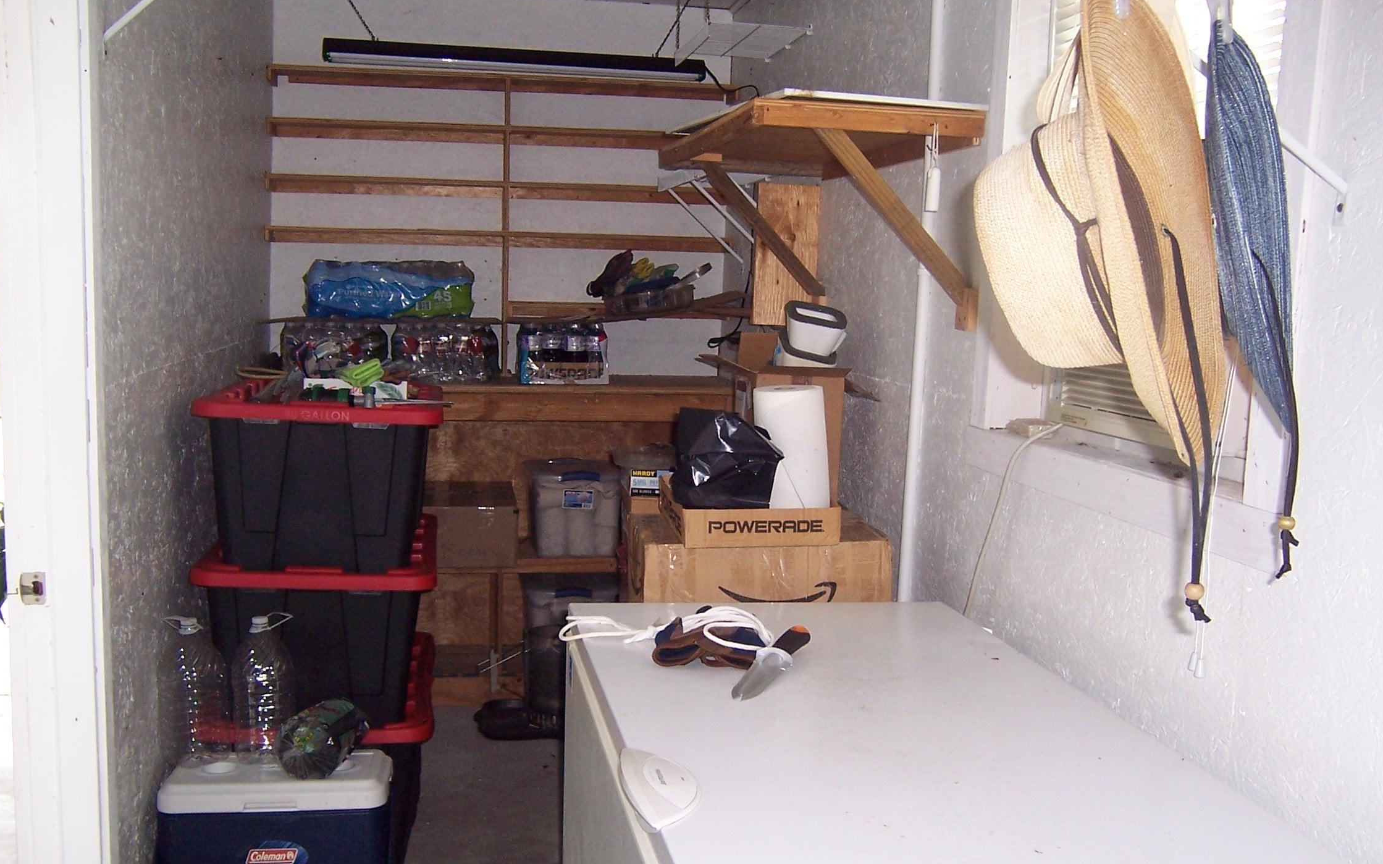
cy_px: 480
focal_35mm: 36
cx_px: 685
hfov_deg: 54.0
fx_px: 1357
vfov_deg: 35.3
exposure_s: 1/60
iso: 140
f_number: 2.8
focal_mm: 5.5
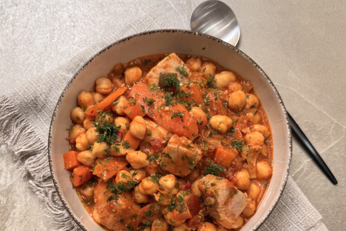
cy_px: 195
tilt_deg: -81.8
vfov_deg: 37.0
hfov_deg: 55.8
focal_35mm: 34
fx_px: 327
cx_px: 172
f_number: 1.78
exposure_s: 1/121
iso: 100
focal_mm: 6.76
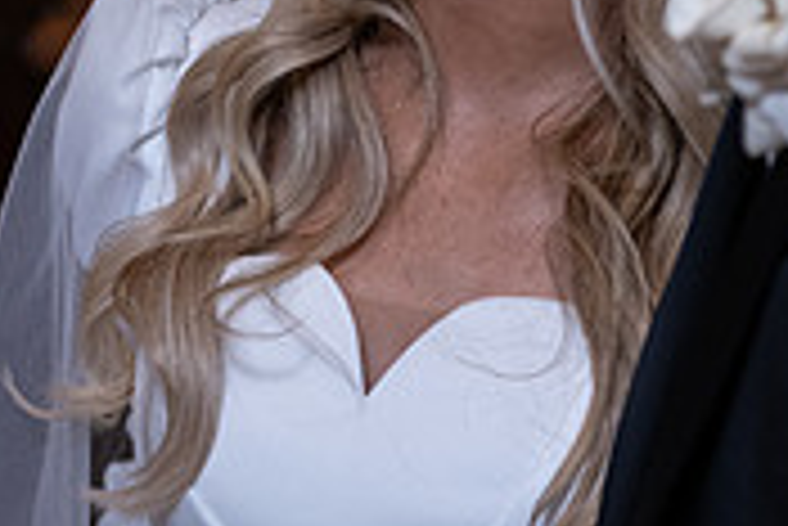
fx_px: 4491
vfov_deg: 6.7
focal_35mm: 205
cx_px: 720
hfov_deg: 10.0
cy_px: -65
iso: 500
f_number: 3.5
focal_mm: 62
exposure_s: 1/160
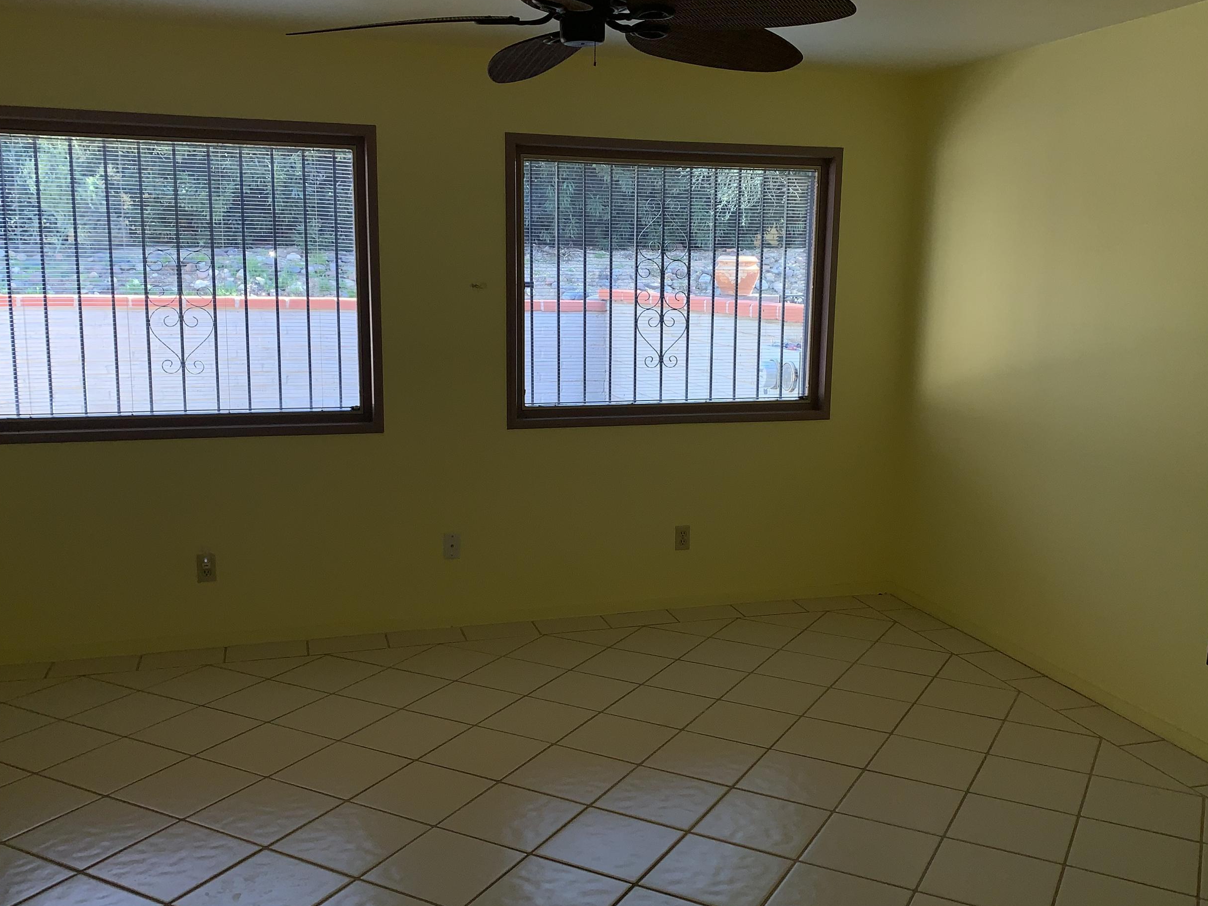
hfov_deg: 56.8
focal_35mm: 32
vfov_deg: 44.2
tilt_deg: -8.8
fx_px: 1117
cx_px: 633
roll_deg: -1.0
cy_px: 447
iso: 25
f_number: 1.8
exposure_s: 1/131
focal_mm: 4.25
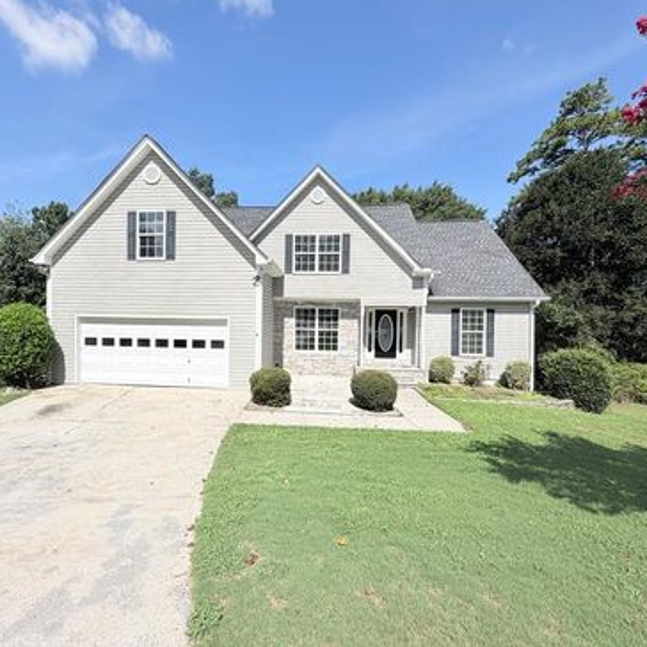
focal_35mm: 17
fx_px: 359
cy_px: 316
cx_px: 279
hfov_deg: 83.5
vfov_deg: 84.0
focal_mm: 2.22
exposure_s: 1/1259
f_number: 2.2
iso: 20
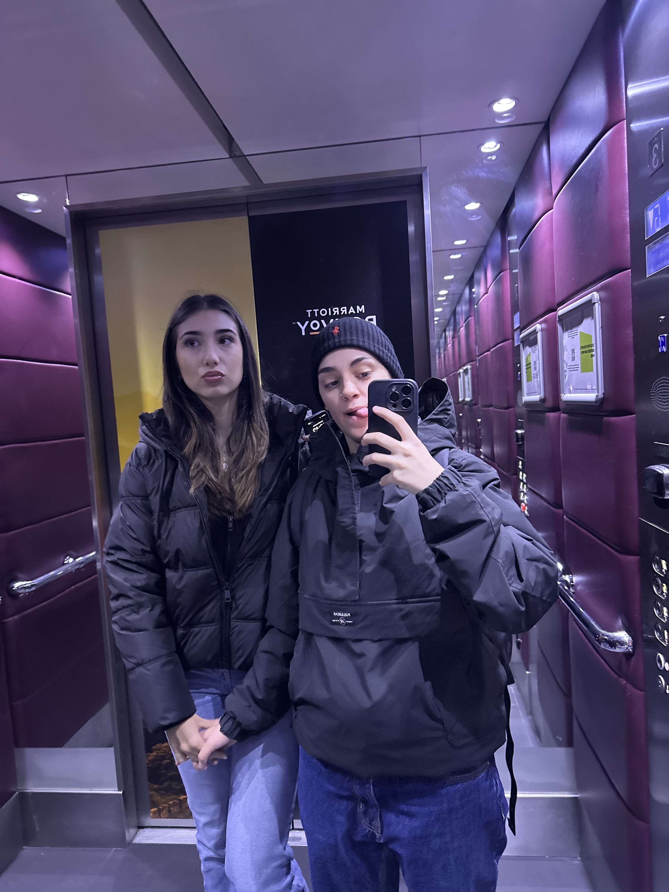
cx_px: 334
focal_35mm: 24
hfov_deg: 56.8
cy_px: 446
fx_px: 618
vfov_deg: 71.6
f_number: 1.78
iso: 1600
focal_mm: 6.86
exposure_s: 1/30
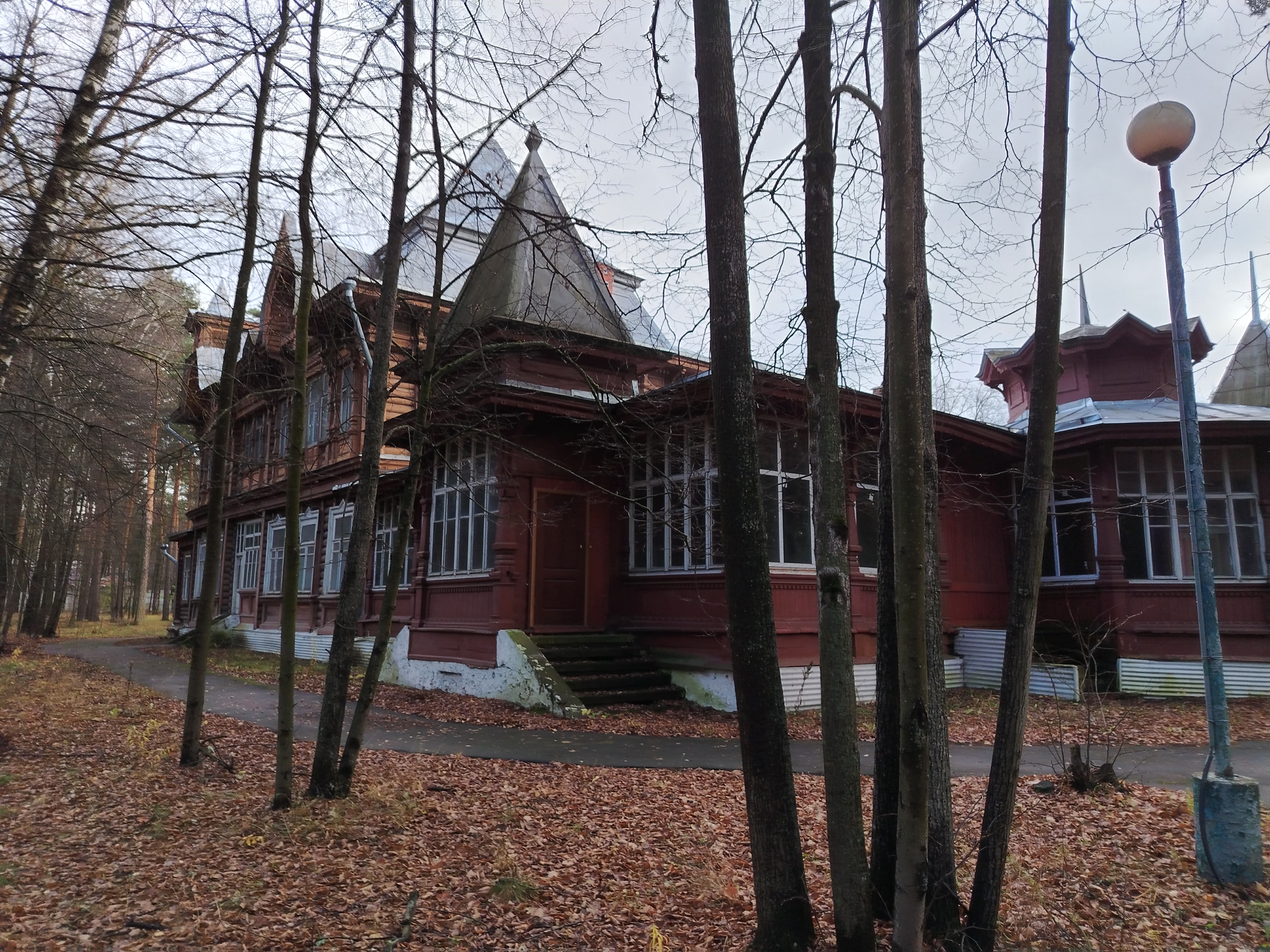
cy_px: 476
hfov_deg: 71.6
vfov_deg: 56.8
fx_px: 881
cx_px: 635
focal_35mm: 24
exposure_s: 1/142
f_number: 1.75
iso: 100
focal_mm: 5.25
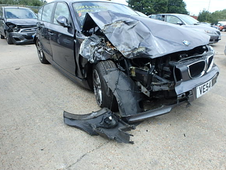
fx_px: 150
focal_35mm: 23
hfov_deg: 73.9
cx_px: 118
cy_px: 82
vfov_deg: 58.9
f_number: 3.5
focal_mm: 3.7
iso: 125
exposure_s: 1/500
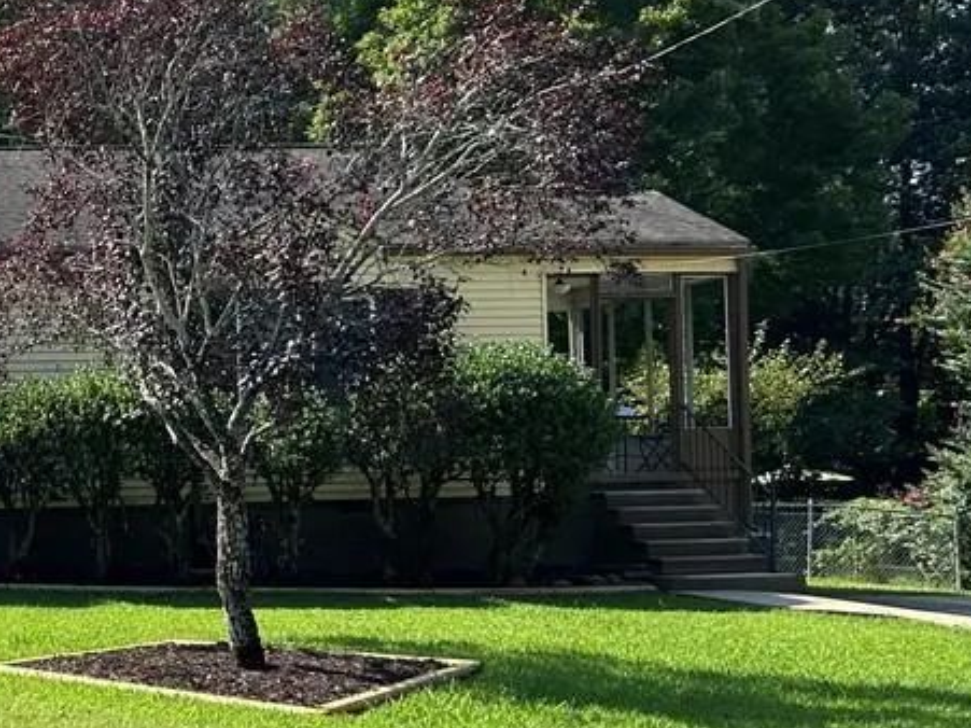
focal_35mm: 59
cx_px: -65
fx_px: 1655
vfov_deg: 24.7
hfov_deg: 29.8
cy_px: 452
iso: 50
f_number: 1.5
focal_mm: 5.7
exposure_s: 1/1645
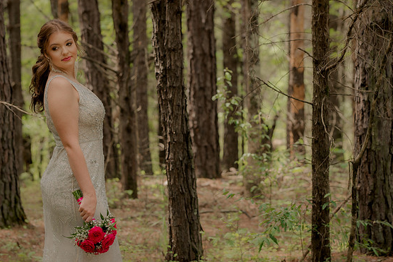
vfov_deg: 10.3
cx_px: 196
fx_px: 1452
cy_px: 126
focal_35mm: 133
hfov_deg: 15.4
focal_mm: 85
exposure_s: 1/250
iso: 200
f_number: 3.2
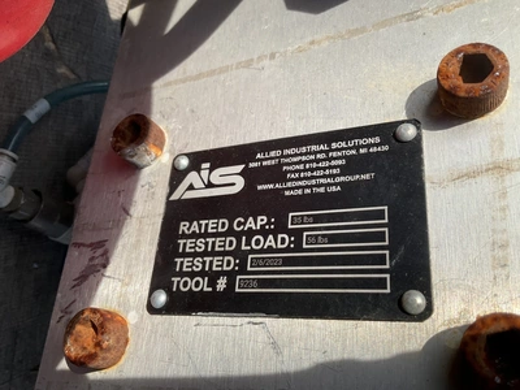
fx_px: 436
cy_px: 195
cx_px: 260
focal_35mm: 29
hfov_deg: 61.7
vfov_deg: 48.2
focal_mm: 3
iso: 25
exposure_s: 1/1534
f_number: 1.8
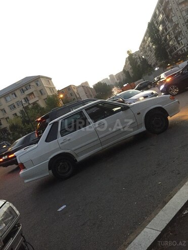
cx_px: 94
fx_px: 210
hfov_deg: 48.2
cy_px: 125
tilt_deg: -4.1
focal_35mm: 29
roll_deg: +25.6
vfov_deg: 61.7
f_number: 2.2
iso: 250
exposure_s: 1/33
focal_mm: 4.15
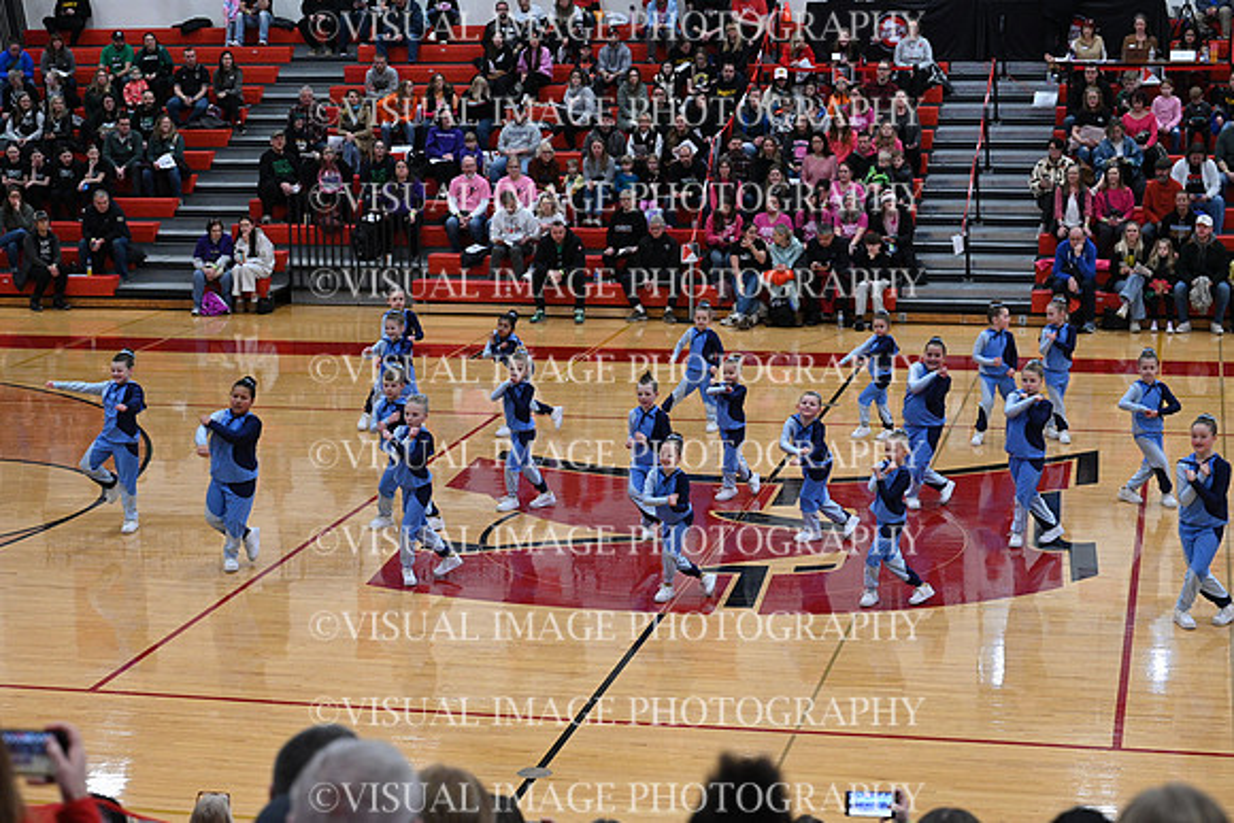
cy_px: 412
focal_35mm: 70
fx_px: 2400
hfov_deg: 28.8
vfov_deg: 19.5
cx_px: 617
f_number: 4
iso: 4000
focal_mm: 70
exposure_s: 1/400
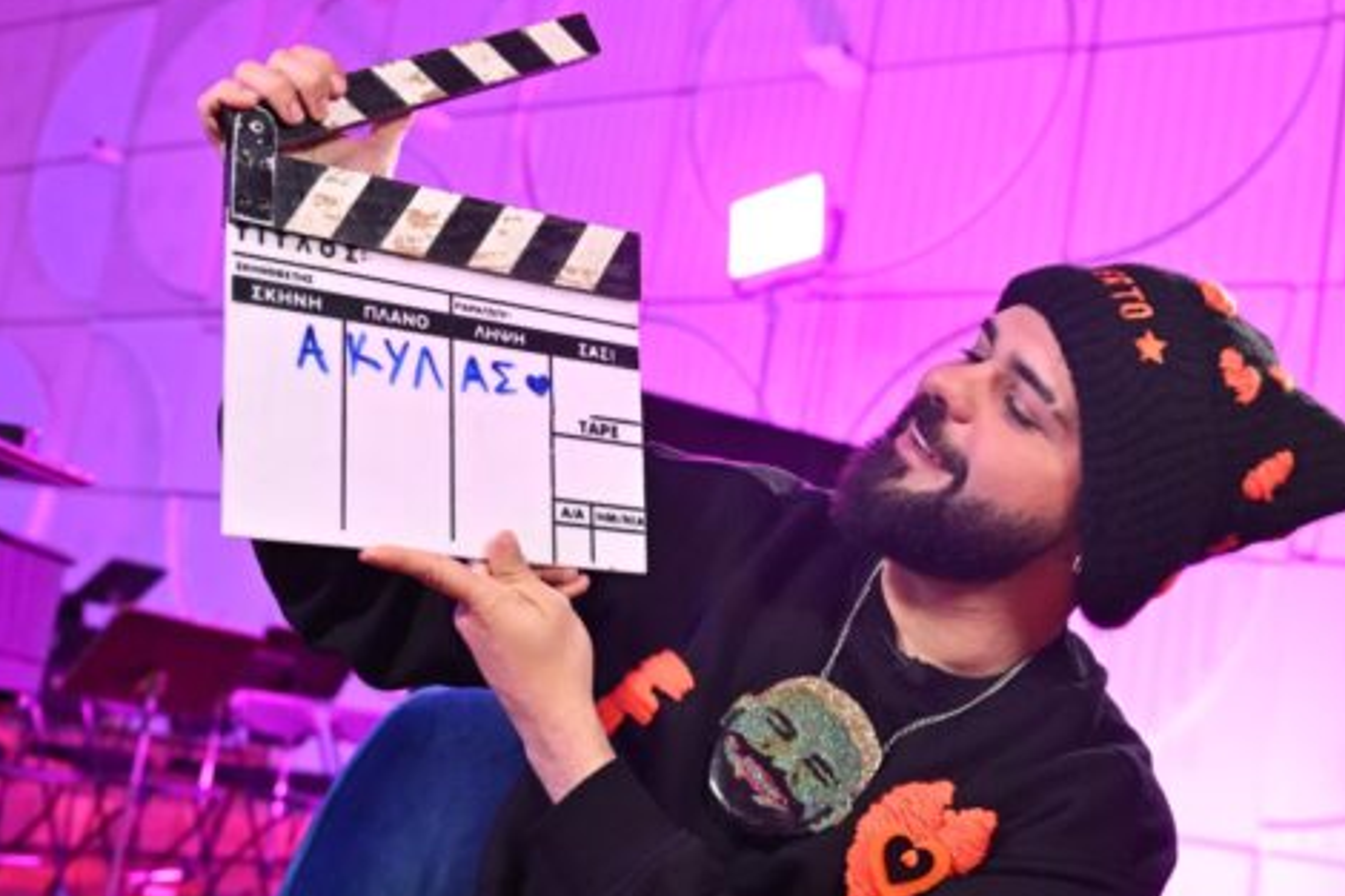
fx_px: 1718
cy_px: 552
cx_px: 713
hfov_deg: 42.7
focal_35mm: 46
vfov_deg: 29.1
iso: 2000
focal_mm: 24
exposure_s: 1/200
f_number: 2.8
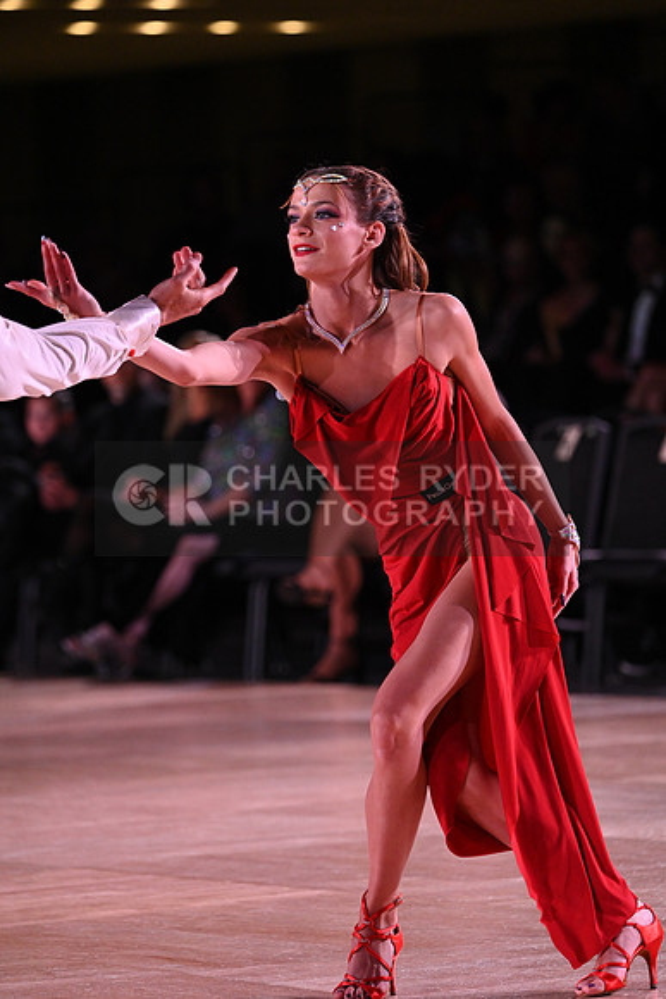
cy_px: 500
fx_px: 6101
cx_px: 333
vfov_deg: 9.4
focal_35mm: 220
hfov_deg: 6.2
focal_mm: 220
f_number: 5
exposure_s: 1/320
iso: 3200
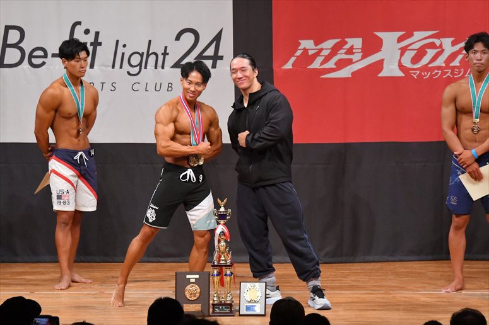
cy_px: 162
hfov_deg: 8.6
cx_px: 244
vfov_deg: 5.7
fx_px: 3258
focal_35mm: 240
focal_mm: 160
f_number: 5.6
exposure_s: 1/400
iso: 7200
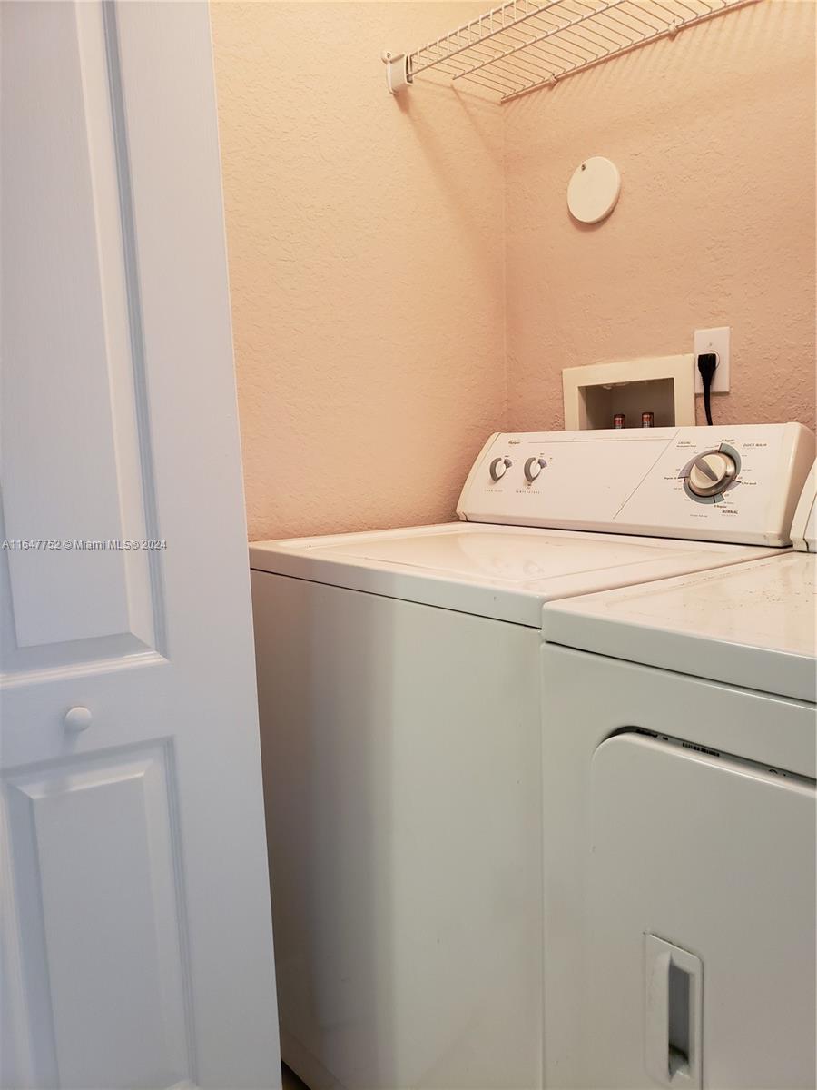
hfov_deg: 53.1
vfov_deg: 67.3
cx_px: 408
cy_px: 545
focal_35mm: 26
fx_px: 818
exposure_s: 1/24
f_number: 1.5
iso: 250
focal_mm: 4.3
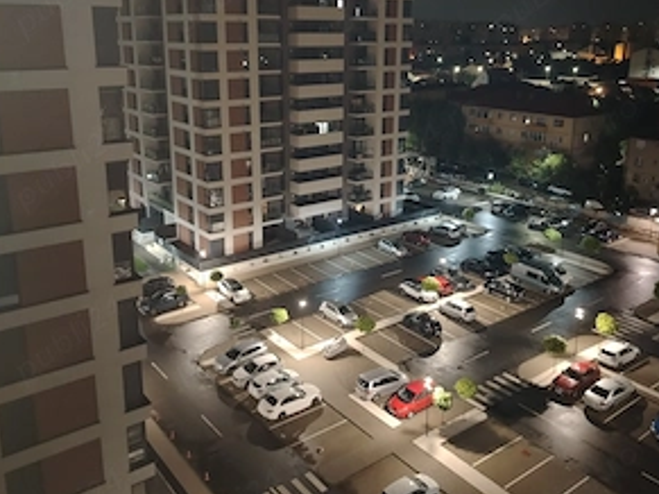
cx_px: 326
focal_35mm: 33
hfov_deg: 55.4
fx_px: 628
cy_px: 190
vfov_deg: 42.6
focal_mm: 5.25
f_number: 1.75
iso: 5188
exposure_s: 1/8.57
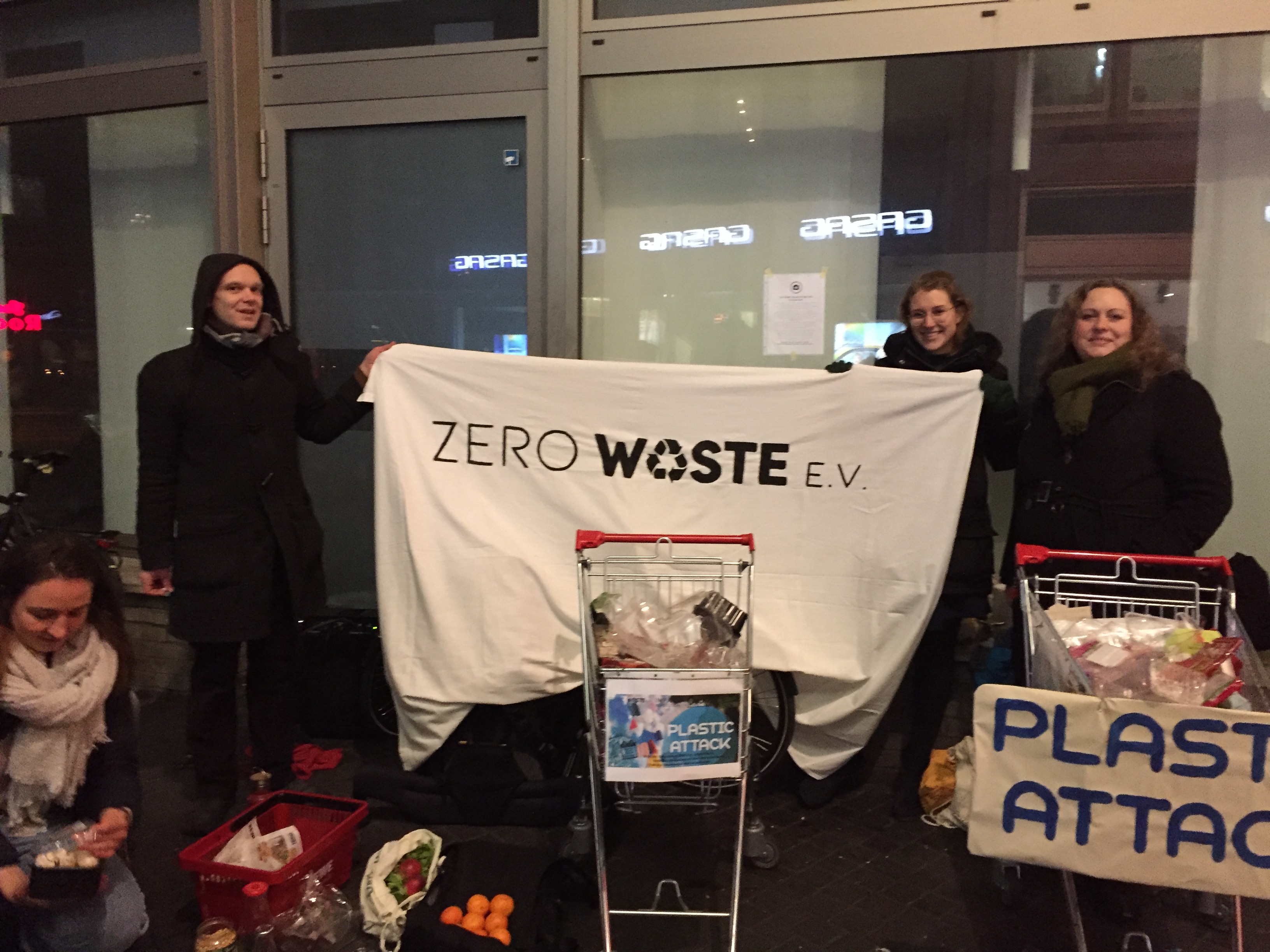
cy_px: 476
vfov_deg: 48.2
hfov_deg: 61.7
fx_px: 1064
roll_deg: -0.1
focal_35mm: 29
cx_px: 635
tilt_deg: -7.0
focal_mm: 4.15
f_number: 2.2
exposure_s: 1/17
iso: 400
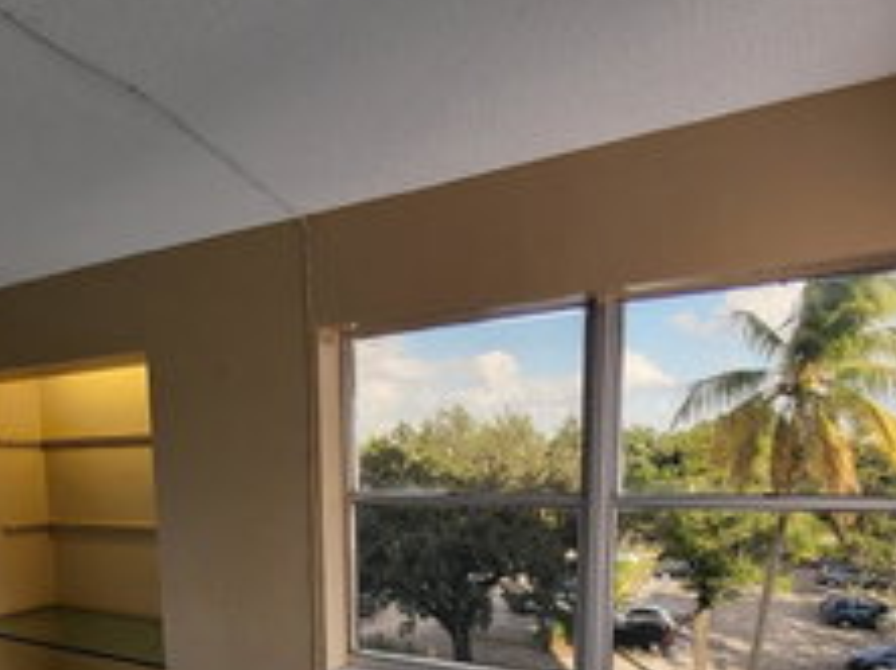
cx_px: 361
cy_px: 549
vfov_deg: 50.9
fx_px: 646
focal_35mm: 25
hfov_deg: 68.8
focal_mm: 1.74
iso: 64
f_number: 2.2
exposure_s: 1/60
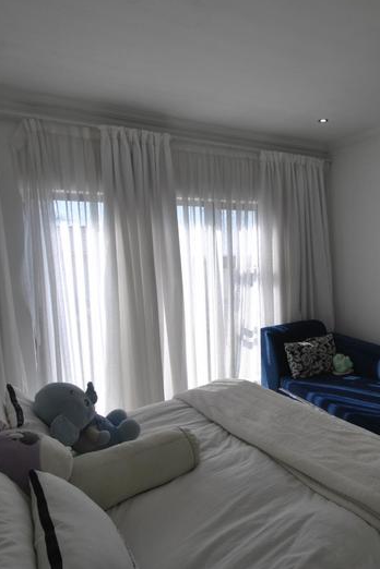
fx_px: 364
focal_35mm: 23
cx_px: 275
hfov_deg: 53.1
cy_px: 280
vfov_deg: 76.1
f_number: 6.3
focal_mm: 10
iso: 100
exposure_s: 1/160
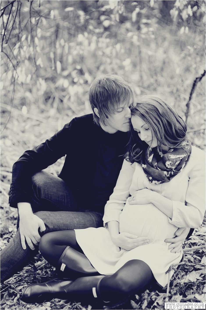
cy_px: 155
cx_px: 103
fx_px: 730
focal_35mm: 85
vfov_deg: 23.9
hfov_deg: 16.1
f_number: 1.8
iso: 320
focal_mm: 85
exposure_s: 1/400
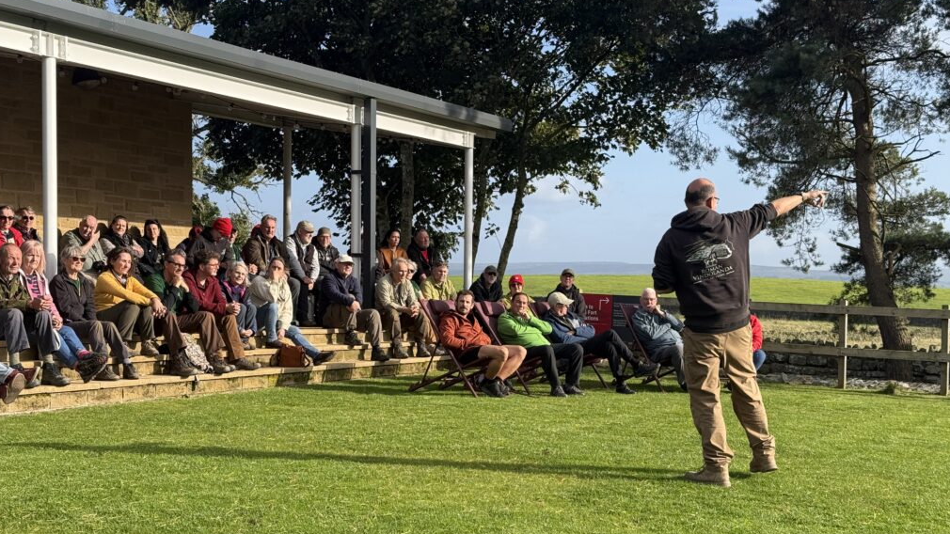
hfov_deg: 39.2
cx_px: 474
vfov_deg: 22.6
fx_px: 1335
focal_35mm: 53
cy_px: 334
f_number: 1.78
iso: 64
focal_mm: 6.76
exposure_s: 1/2342
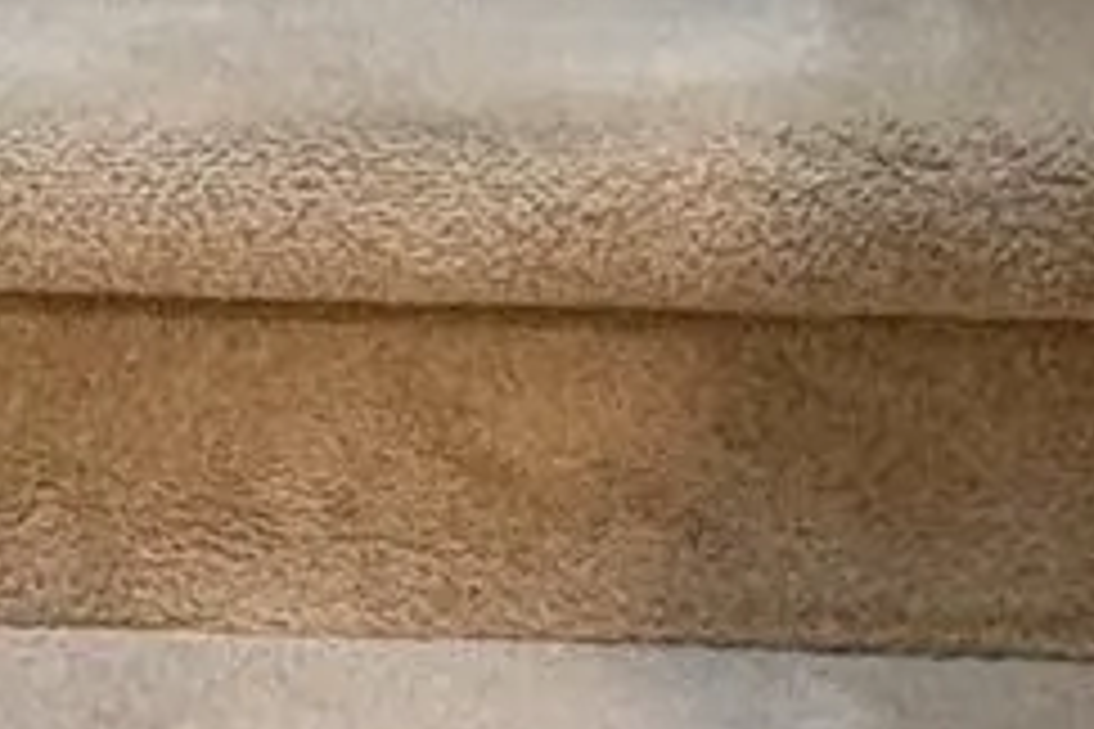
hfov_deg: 14.7
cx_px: 54
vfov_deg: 9.5
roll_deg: +0.0
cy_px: -526
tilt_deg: -7.2
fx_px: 4193
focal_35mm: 138
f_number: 2.2
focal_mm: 2.22
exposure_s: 1/60
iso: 320
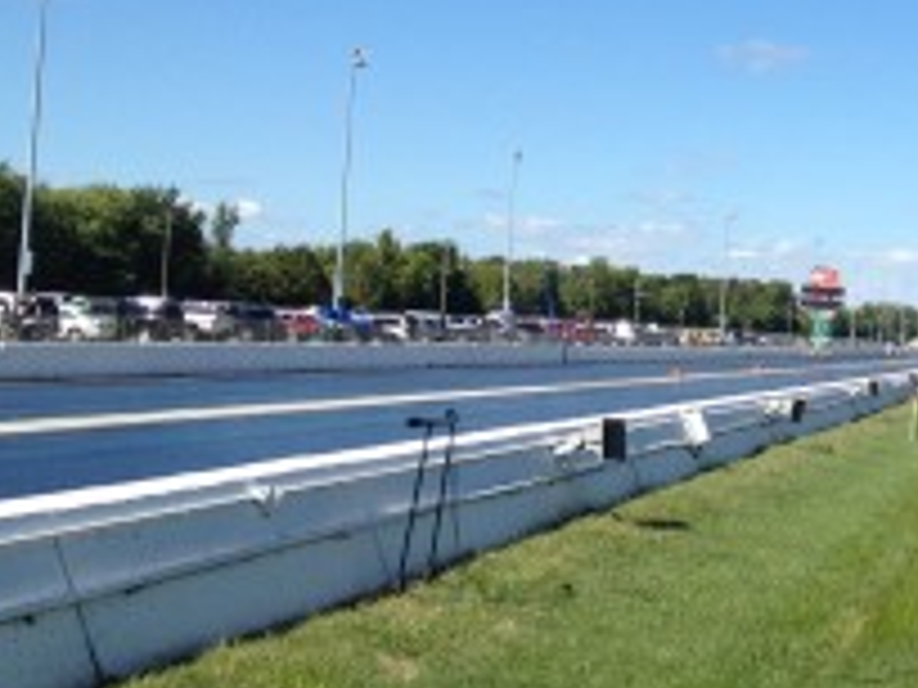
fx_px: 2122
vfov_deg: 18.4
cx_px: 997
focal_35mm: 80
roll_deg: -1.9
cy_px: 256
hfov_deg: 23.0
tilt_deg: +3.7
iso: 50
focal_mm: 4.28
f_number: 2.4
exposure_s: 1/1842
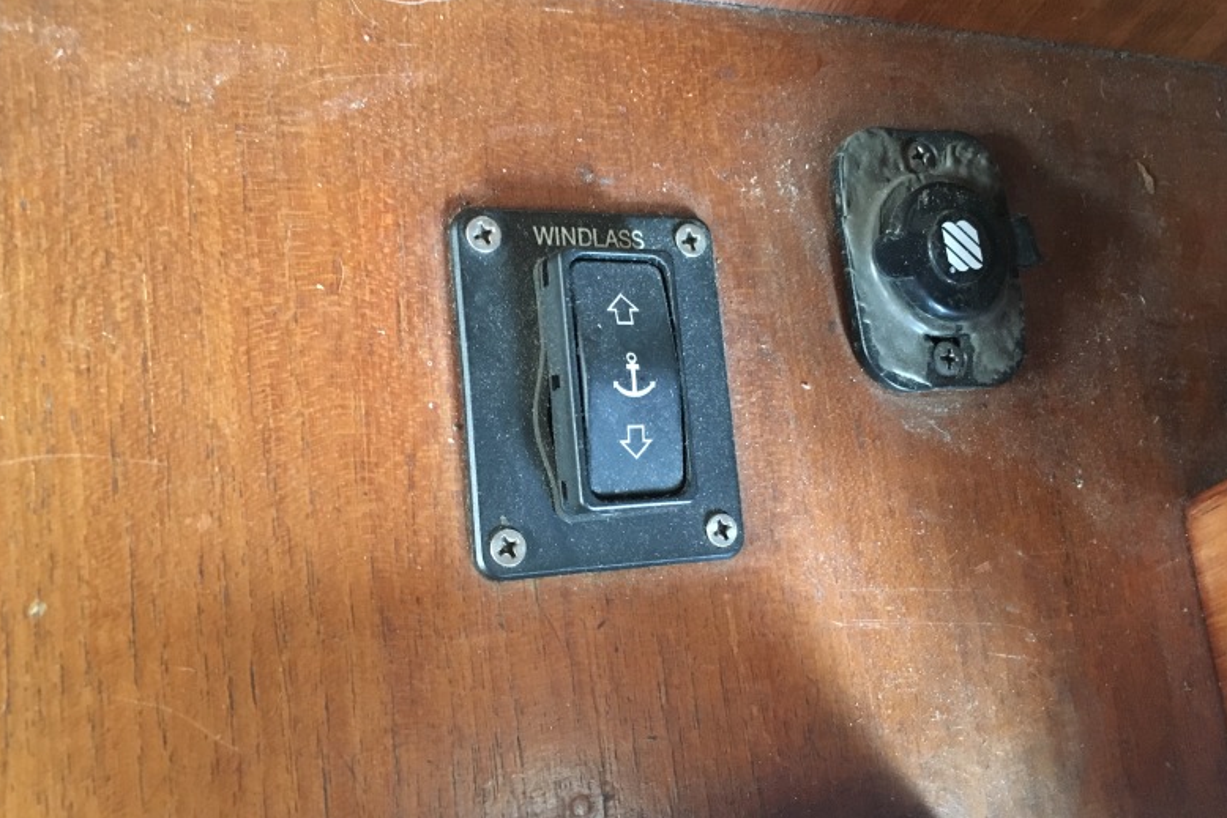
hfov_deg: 60.3
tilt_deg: -57.3
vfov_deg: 42.3
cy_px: 408
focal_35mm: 31
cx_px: 601
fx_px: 1057
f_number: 2.2
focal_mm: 4.15
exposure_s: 1/15
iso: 400
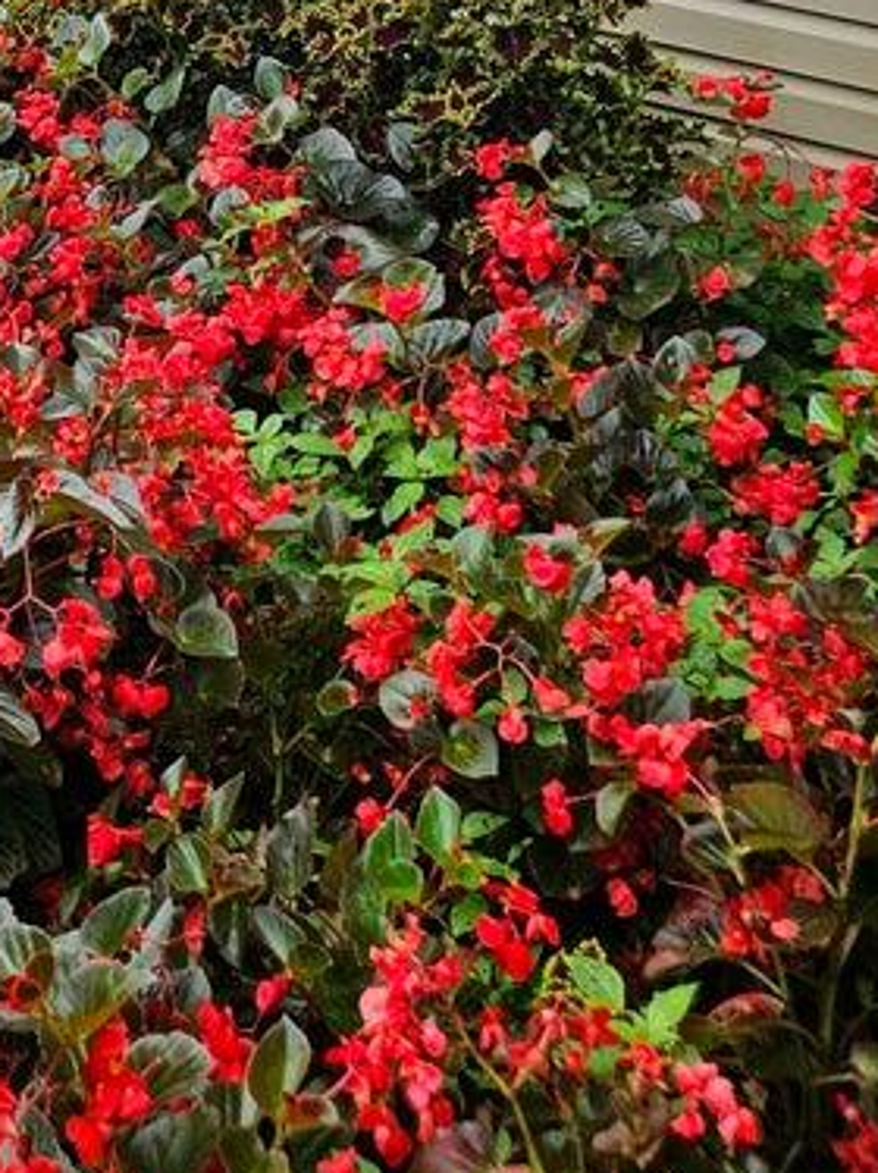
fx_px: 2133
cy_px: -389
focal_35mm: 63
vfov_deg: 25.9
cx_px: 160
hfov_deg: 22.9
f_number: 1.8
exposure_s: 1/250
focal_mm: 5.4
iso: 25
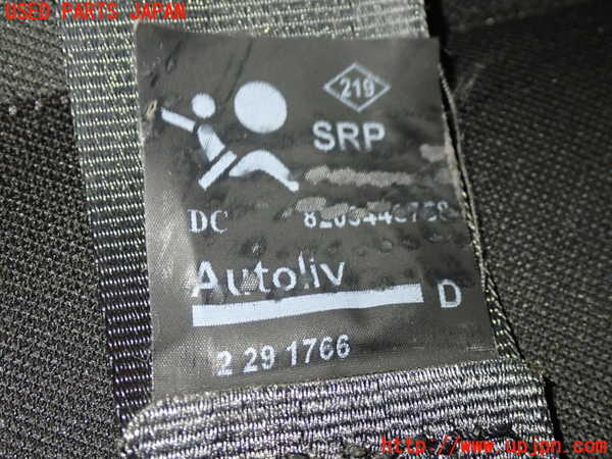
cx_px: 306
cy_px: 230
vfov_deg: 29.1
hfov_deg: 38.2
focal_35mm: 50
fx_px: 884
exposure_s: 1/40
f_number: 3.2
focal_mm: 9.01
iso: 800
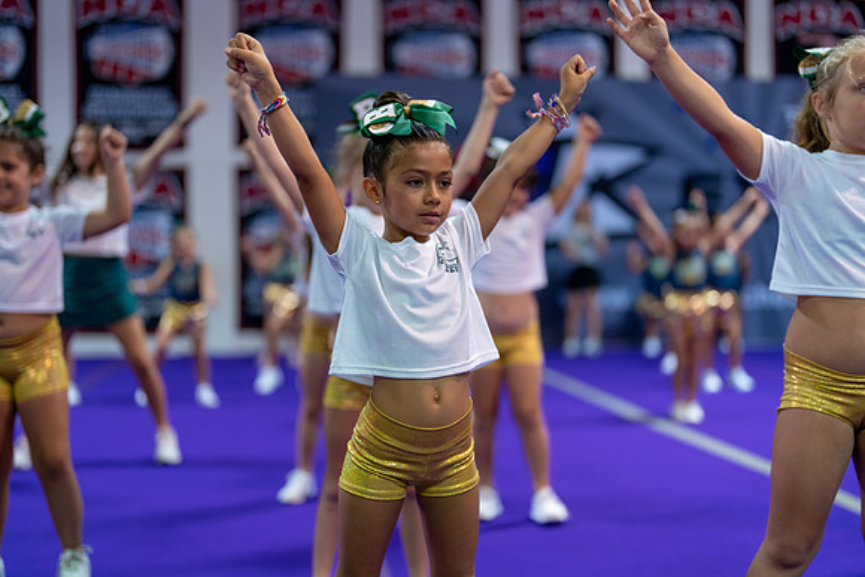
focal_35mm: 50
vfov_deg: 27.0
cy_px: 288
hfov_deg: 39.6
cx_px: 432
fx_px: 1202
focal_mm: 50
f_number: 1.2
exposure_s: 1/320
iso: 500
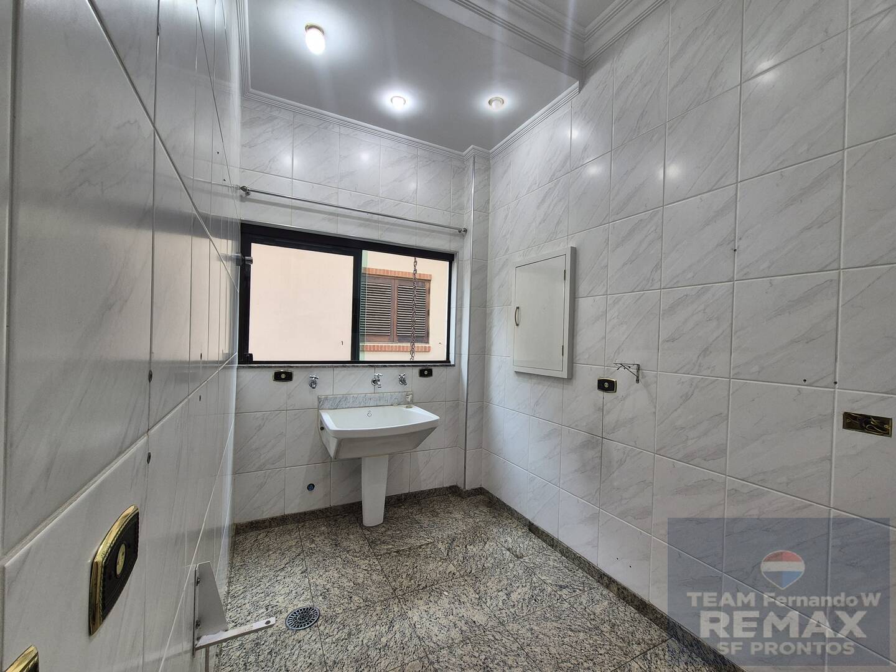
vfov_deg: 89.9
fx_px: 336
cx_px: 448
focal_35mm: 13
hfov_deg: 106.2
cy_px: 336
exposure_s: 1/120
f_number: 2.2
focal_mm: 2.2
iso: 50
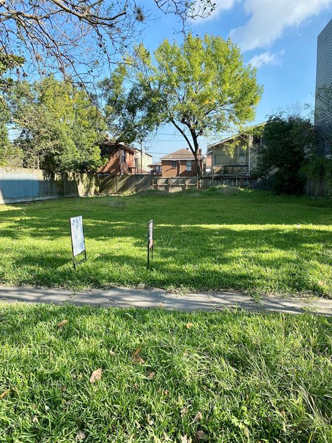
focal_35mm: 26
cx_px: 166
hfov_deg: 53.1
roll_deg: -0.8
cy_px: 222
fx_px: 332
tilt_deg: -5.1
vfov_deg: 67.3
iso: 32
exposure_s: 1/793
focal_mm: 4.25
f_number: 1.8
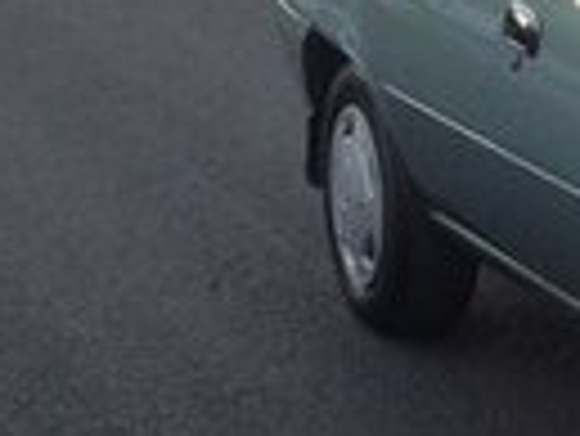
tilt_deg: -15.5
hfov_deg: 9.9
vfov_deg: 8.3
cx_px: 1317
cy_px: 263
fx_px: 3002
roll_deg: -1.3
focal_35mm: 179
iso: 64
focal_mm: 4.28
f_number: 2.4
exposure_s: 1/20
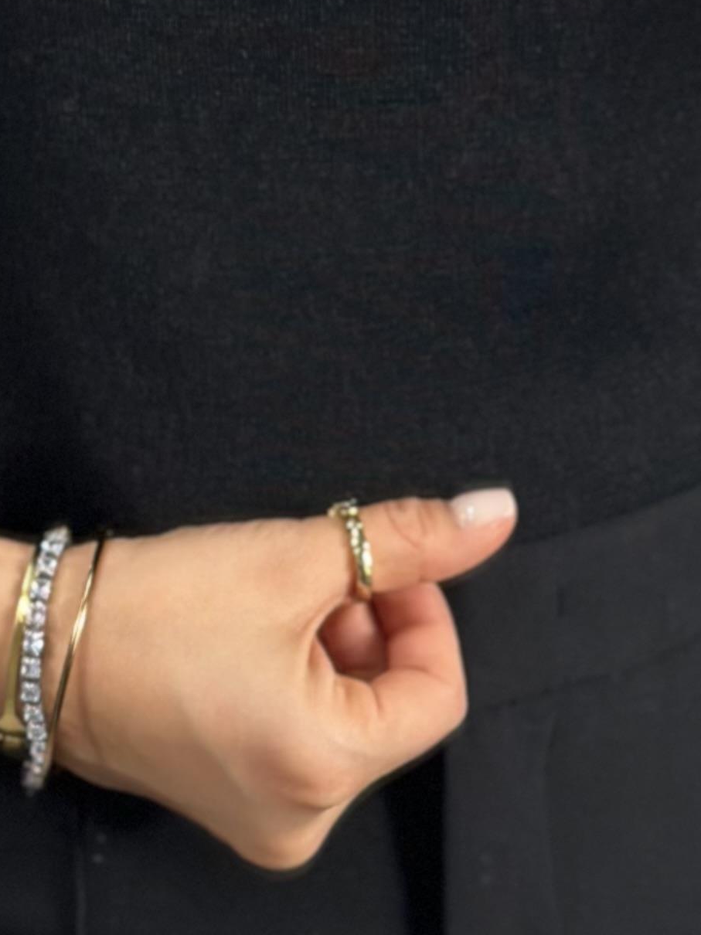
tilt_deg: -32.3
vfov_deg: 12.1
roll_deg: +1.0
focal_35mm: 160
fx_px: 4322
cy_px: -172
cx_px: 76
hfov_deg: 9.2
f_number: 1.78
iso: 125
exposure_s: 1/100
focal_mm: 6.86
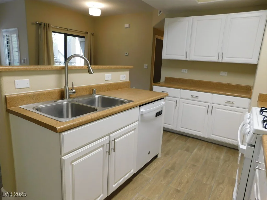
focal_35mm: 24
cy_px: 100
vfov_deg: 56.8
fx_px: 185
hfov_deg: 71.6
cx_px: 134
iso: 125
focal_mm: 4.1
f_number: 3
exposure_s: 1/30
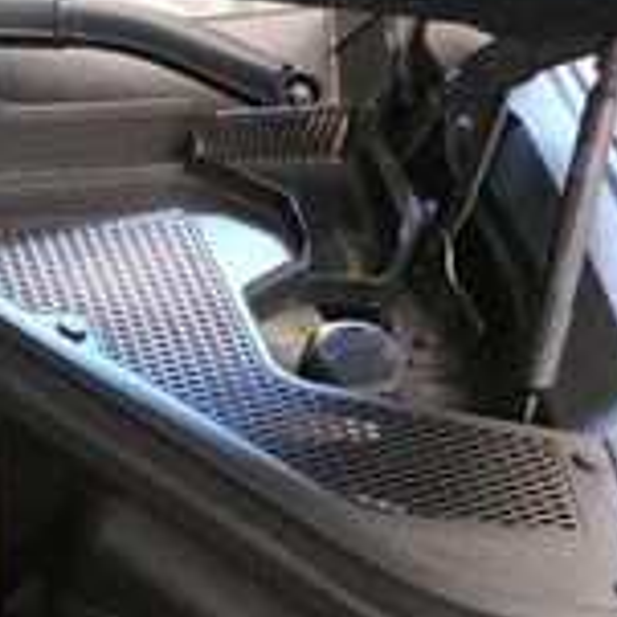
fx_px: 1734
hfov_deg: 15.7
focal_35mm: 86
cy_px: 915
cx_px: -633
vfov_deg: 18.1
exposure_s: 1/30
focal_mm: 6.3
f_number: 1.7
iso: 1250
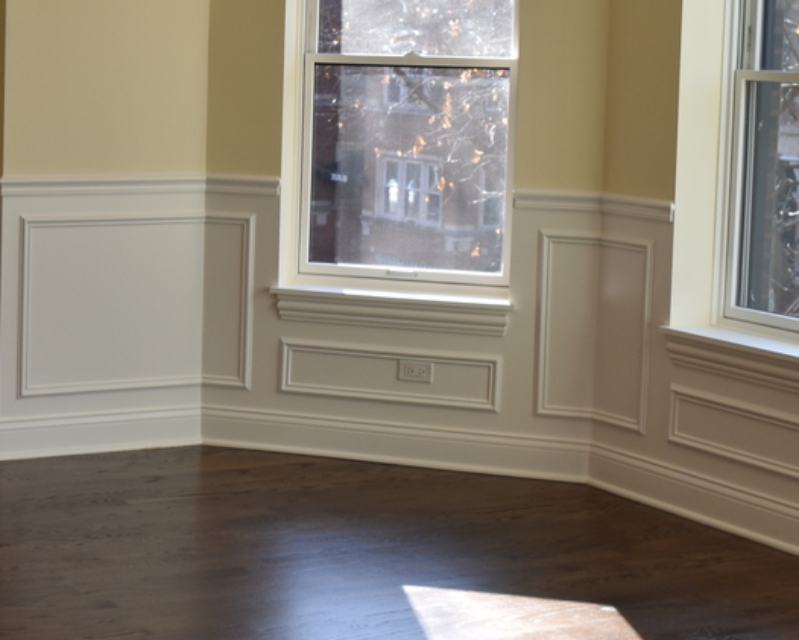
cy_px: 196
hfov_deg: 23.4
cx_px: 3
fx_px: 1845
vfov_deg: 19.6
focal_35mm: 78
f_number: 5
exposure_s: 1/100
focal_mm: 18
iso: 100
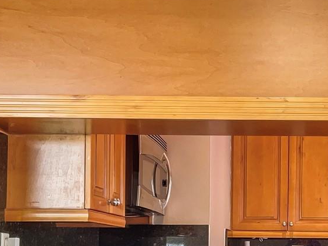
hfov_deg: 22.7
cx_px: 322
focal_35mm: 83
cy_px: 287
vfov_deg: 17.1
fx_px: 786
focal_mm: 3
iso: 16
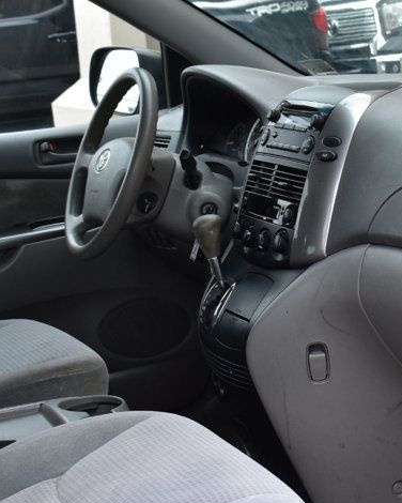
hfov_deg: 16.2
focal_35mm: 92
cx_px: 444
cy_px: 211
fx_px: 1368
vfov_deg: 20.8
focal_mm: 30
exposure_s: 1/100
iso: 400
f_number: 9
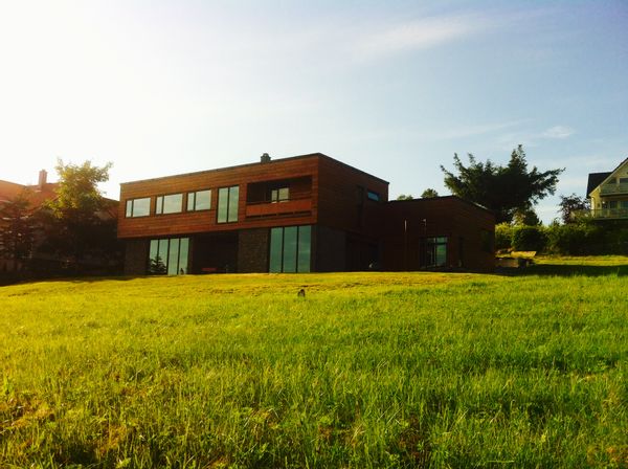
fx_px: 634
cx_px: 314
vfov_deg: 40.6
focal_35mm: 35
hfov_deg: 52.7
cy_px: 234
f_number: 2.8
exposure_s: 1/1371
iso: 80
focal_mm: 3.85
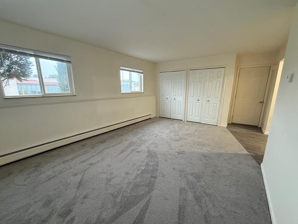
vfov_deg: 81.7
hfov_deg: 98.2
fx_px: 129
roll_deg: +0.1
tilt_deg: -13.0
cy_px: 118
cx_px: 148
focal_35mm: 15
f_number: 2.2
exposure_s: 1/60
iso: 400
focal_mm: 2.22
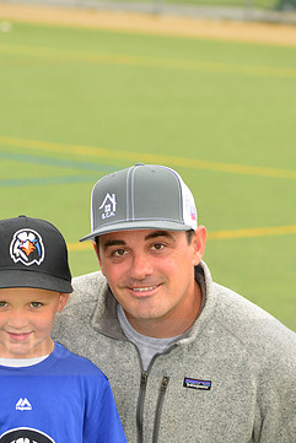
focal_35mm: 233
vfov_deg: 8.8
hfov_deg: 5.9
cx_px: 90
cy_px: 336
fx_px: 2871
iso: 250
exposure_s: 1/200
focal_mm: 145
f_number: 8
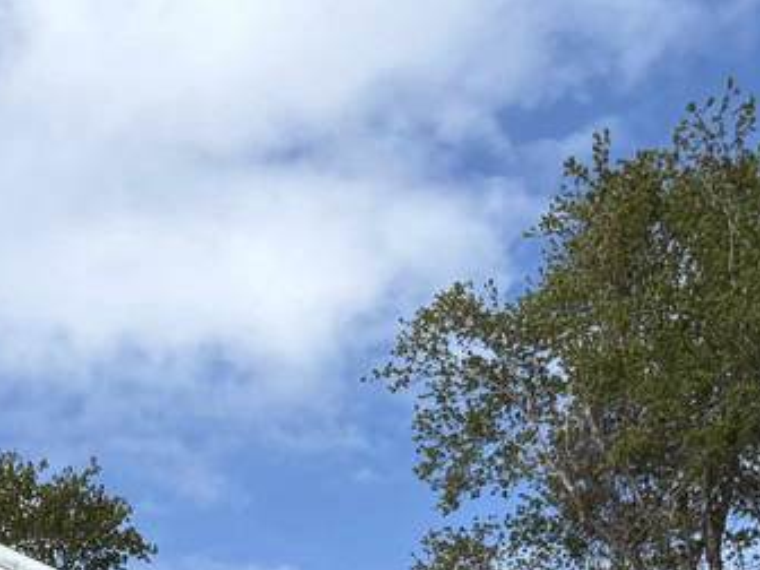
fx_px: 2174
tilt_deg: +6.0
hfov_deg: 19.1
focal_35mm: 99
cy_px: 1045
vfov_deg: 13.3
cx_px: -59
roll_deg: +1.6
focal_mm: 5.96
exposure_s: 1/2985
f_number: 1.6
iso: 50
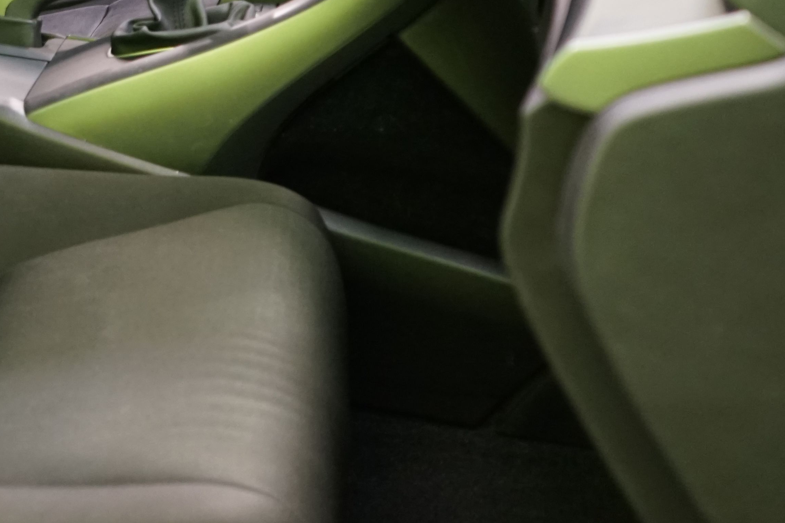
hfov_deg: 23.3
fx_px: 1766
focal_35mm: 81
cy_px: -100
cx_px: -115
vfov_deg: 16.2
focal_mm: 31
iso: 2000
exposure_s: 1/20
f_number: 4
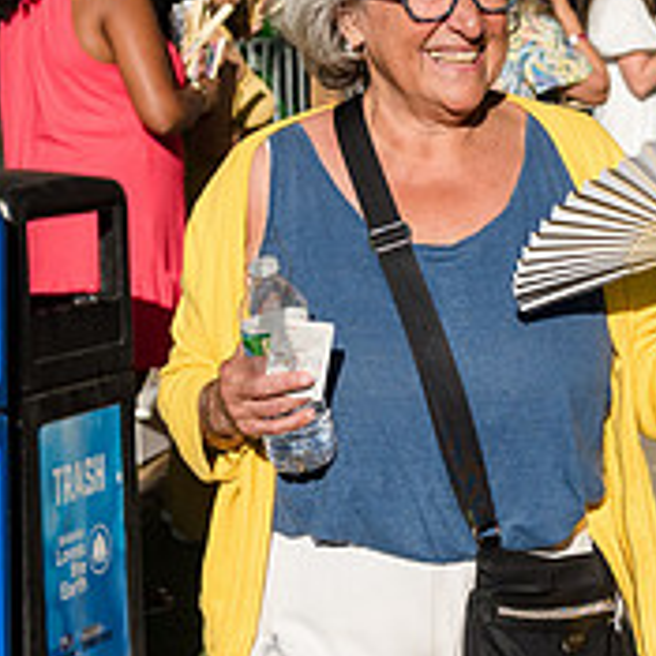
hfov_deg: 12.9
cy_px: 311
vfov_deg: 12.9
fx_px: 2894
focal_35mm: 135
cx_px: 496
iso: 500
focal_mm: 38
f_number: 3.5
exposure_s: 1/4000
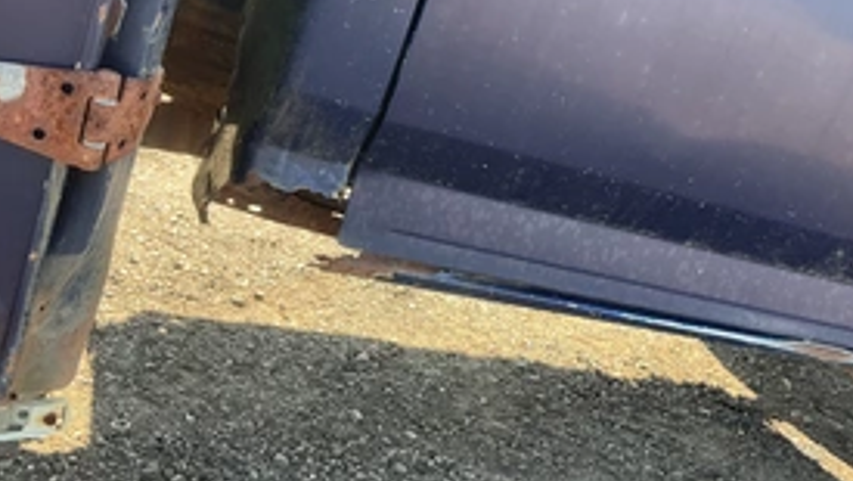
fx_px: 1041
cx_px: 546
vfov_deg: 26.0
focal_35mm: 46
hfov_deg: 44.1
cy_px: 205
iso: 32
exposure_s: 1/122
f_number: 1.8
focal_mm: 3
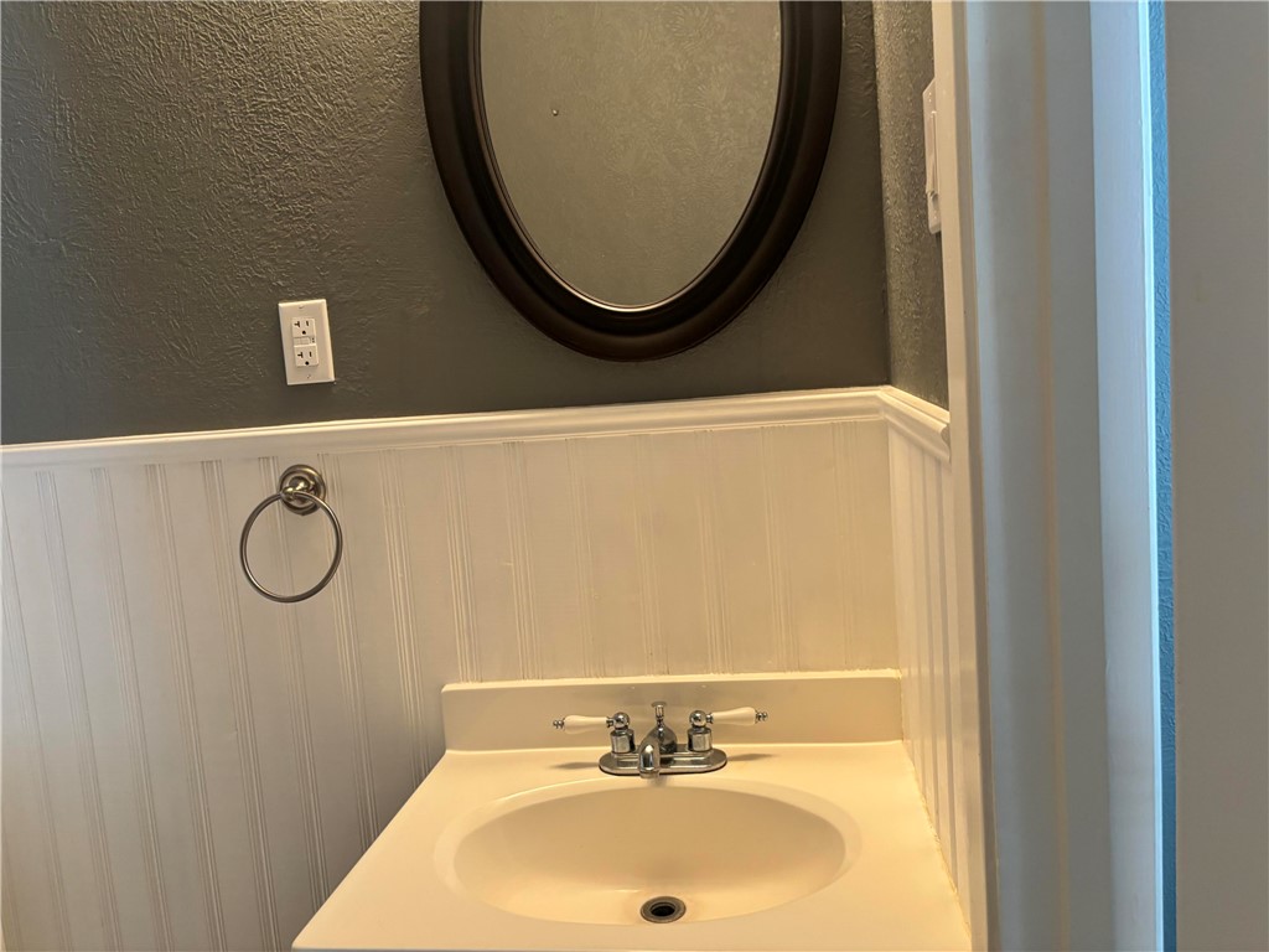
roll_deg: +4.8
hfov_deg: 67.3
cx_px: 634
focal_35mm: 26
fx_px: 953
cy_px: 476
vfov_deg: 53.1
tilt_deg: -6.8
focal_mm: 5.96
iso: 200
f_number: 1.6
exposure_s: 1/60
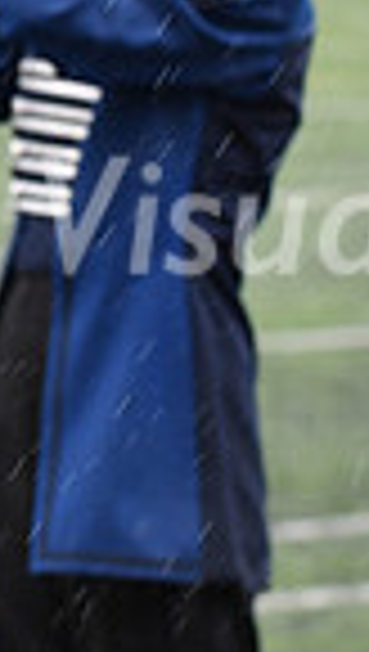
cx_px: -518
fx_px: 10672
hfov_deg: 2.0
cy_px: -83
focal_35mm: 616
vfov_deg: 3.5
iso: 640
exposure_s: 1/320
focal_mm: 98
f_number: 5
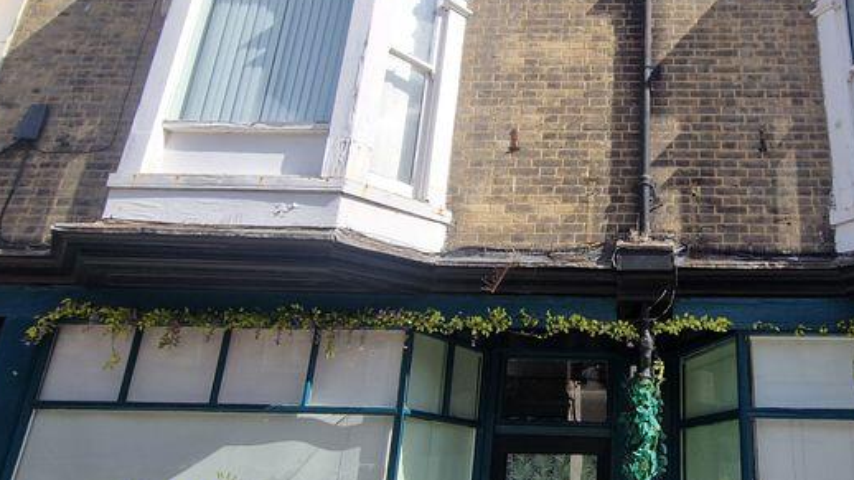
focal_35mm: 28
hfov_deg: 64.9
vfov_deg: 41.5
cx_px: 612
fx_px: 634
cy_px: 241
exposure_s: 1/1492
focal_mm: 2.2
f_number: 2.2
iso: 50
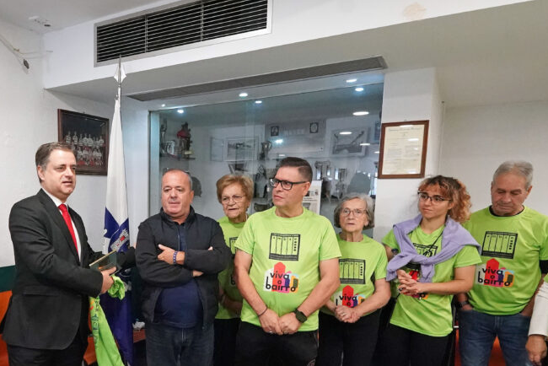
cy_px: 257
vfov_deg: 45.4
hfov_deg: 62.4
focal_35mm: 28
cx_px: 149
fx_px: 426
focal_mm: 14
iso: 10000
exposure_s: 1/320
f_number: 6.3
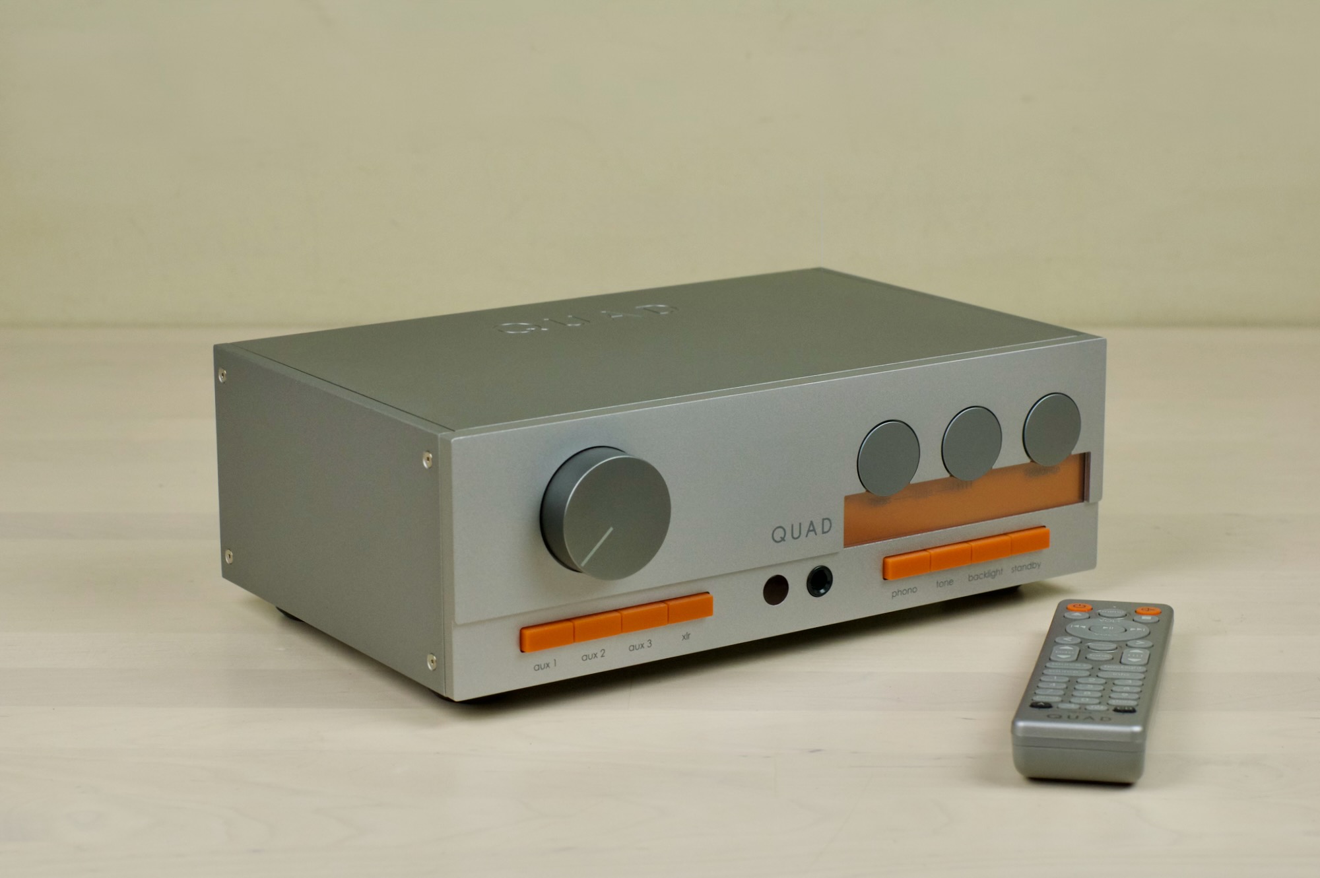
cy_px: 439
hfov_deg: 27.0
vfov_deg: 18.2
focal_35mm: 75
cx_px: 660
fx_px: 2748
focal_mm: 50
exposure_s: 1/160
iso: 1600
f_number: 8
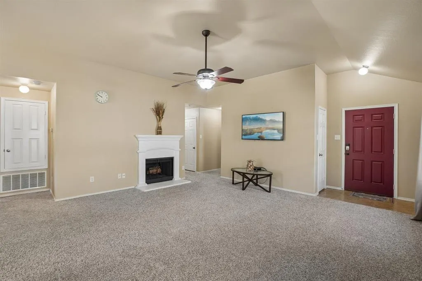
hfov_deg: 100.4
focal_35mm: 15
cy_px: 140
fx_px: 176
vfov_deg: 77.3
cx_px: 211
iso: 400
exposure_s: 1/10
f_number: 8
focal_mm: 10
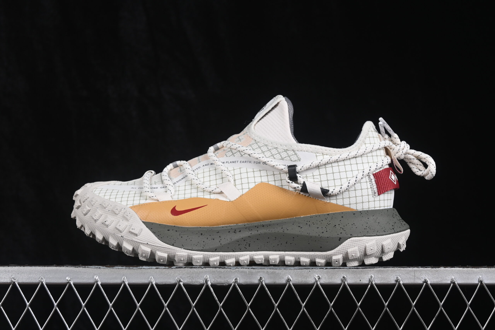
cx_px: 248
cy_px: 165
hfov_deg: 27.0
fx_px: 1031
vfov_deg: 18.2
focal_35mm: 75
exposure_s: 1/80
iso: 160
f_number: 8
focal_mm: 50
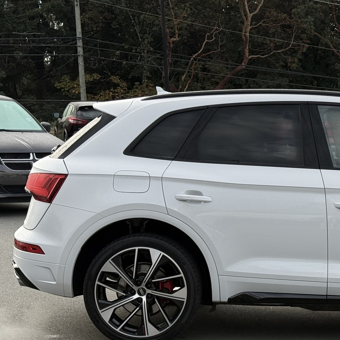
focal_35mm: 100
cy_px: 199
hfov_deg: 16.9
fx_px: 1111
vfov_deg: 17.4
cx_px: 356
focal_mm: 6.76
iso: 64
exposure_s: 1/906
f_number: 1.78
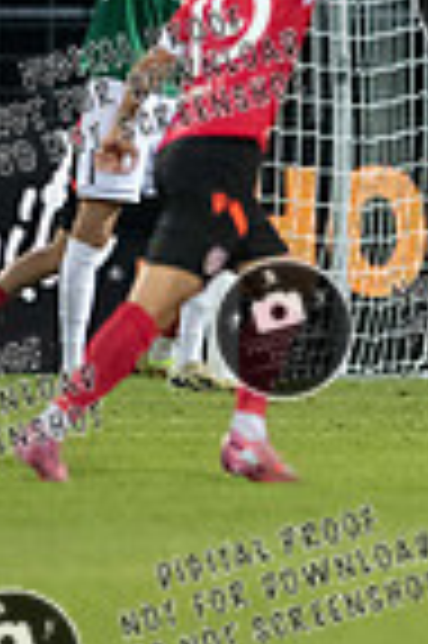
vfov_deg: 1.2
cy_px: 15
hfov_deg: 0.8
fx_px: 31836
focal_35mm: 1781
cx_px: 1012
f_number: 3.2
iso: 4000
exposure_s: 1/1250
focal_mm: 300
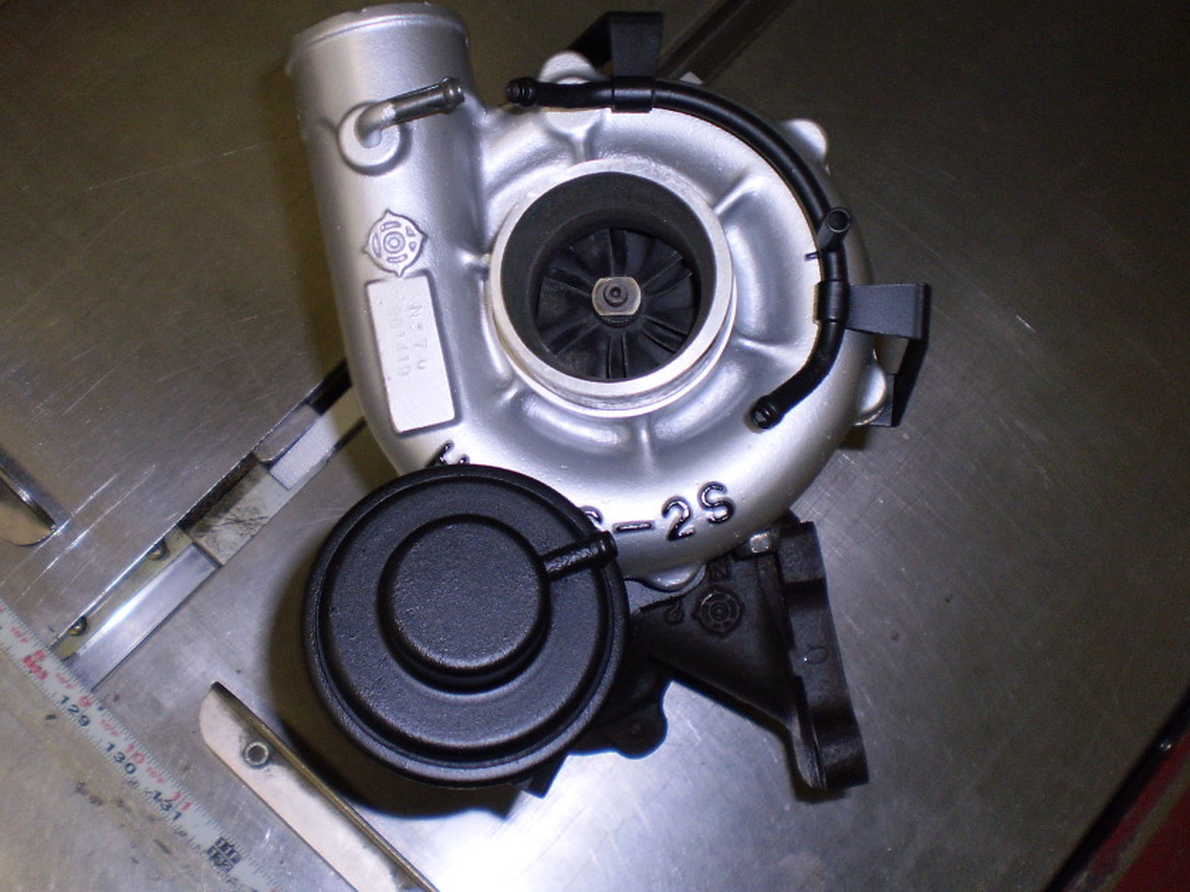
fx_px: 1512
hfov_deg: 42.9
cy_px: 392
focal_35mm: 44
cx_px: 541
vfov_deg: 32.8
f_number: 3.1
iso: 125
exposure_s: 1/30
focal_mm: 6.3
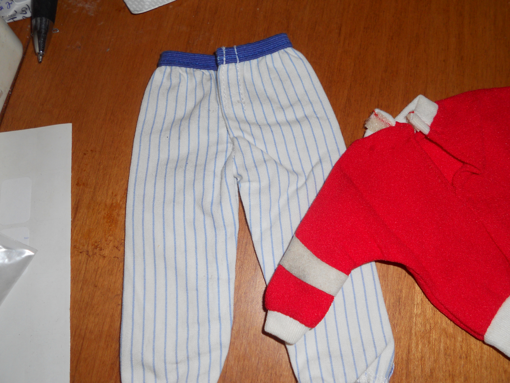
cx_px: 255
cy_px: 192
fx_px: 471
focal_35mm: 32
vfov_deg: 44.2
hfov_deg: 56.8
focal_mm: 5.8
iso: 80
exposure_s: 1/25
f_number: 8.8
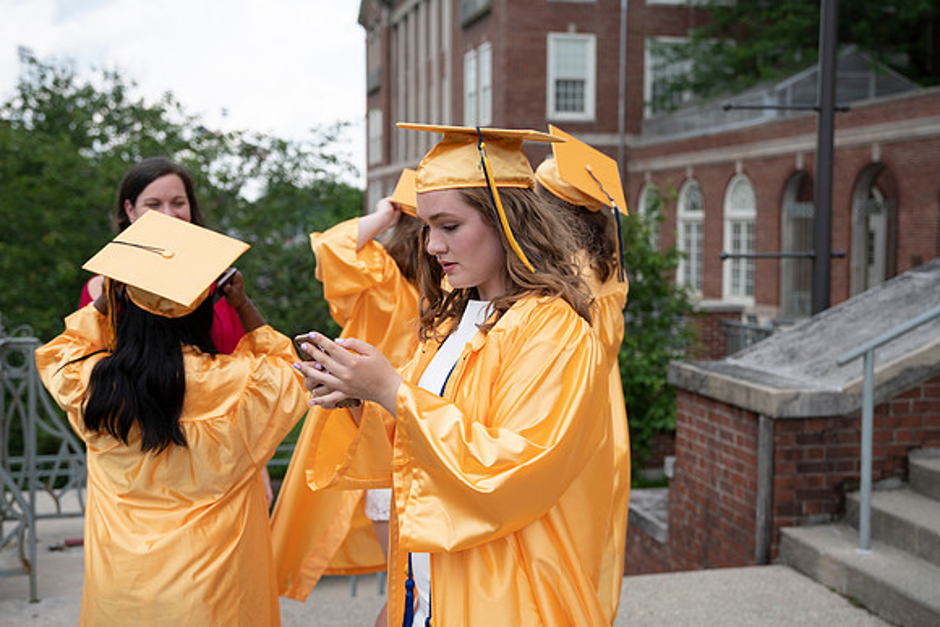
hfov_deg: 41.1
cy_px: 314
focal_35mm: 48
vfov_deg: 28.1
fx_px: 1254
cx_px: 470
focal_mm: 48
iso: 80
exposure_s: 1/250
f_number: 3.5
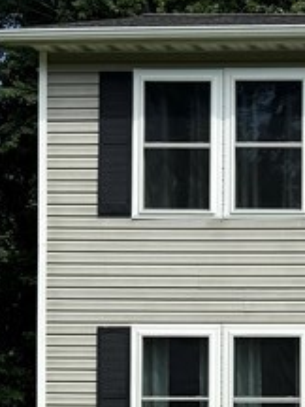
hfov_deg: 12.2
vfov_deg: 16.8
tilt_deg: +0.1
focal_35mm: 114
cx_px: 503
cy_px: 422
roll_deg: -0.1
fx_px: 1339
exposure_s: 1/3413
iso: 80
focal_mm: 6.76
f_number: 1.78
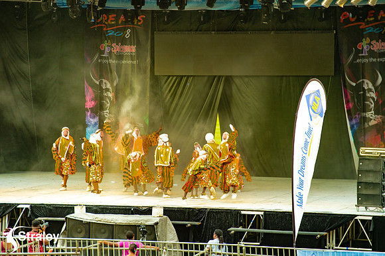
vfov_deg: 6.9
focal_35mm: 200
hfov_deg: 10.3
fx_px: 2138
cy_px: 128
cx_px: 192
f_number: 5
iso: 500
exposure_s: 1/160
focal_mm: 200
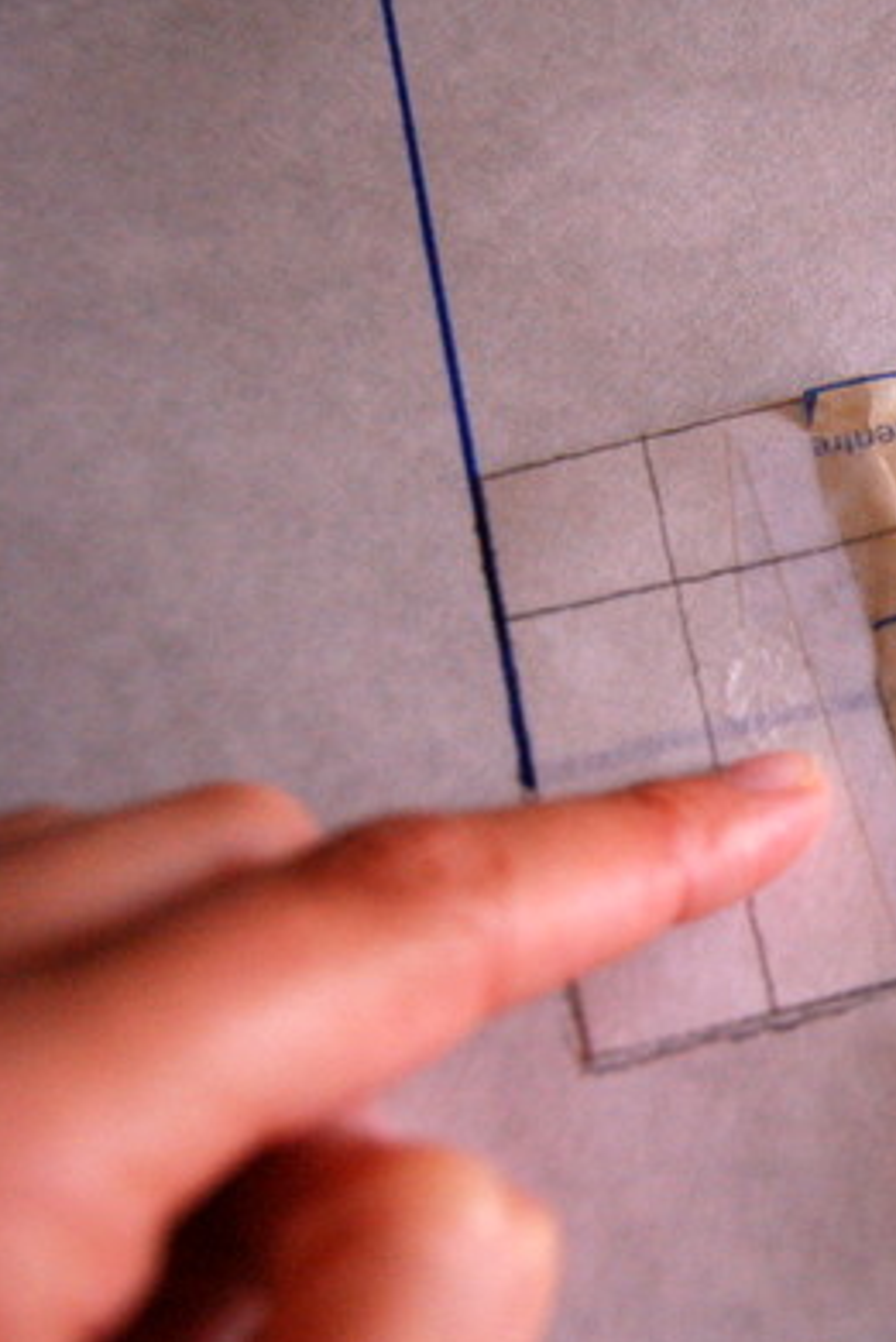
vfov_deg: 42.7
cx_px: 992
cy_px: 674
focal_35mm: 46
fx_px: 1716
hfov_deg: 26.8
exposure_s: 1/60
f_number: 4
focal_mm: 20
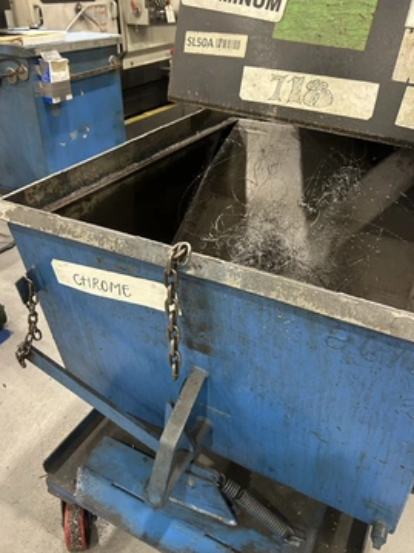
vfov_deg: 61.6
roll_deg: +0.0
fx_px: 463
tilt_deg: -29.8
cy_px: 251
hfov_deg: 48.2
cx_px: 225
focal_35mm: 29
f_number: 1.5
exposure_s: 1/60
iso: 320
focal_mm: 5.7
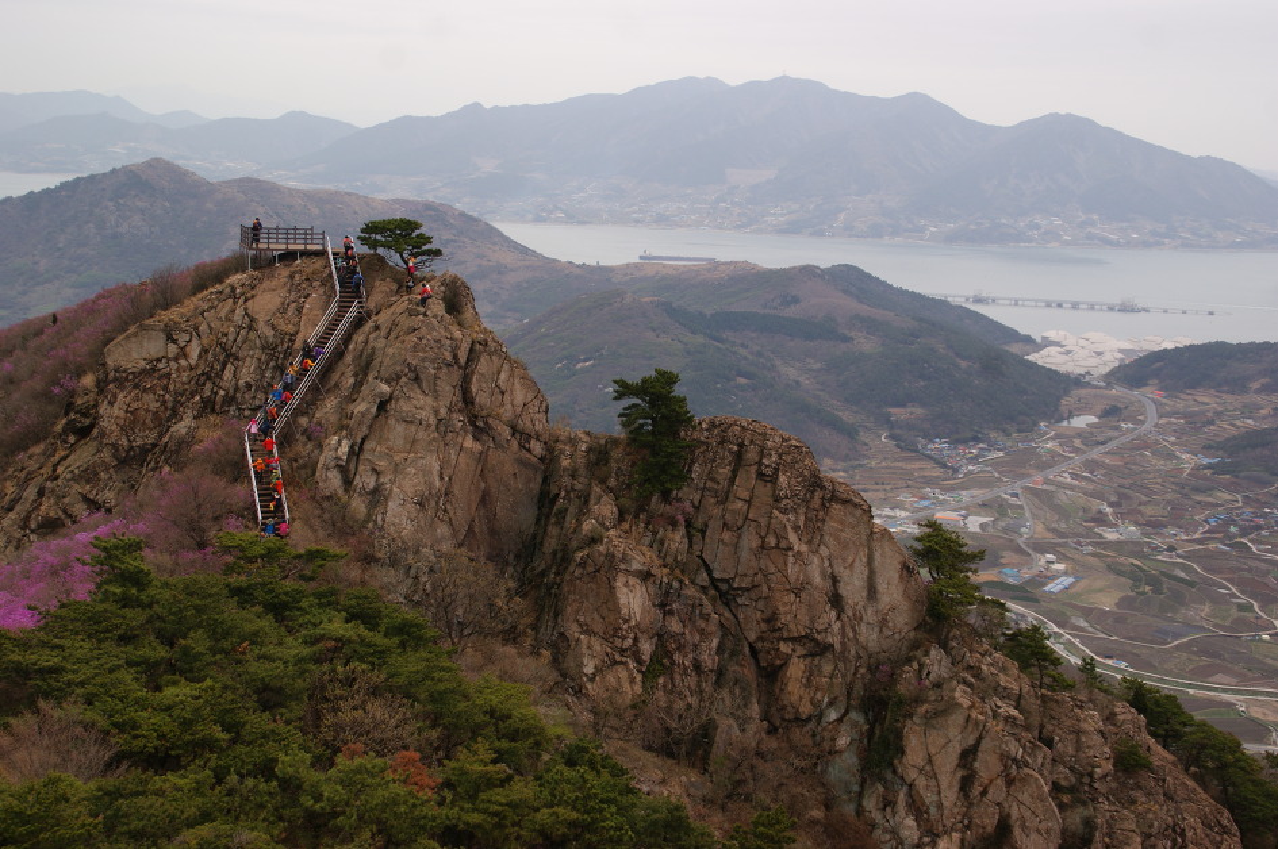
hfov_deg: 37.9
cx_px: 639
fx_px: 1862
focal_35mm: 52
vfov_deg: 25.7
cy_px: 424
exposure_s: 1/80
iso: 100
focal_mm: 35
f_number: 7.1
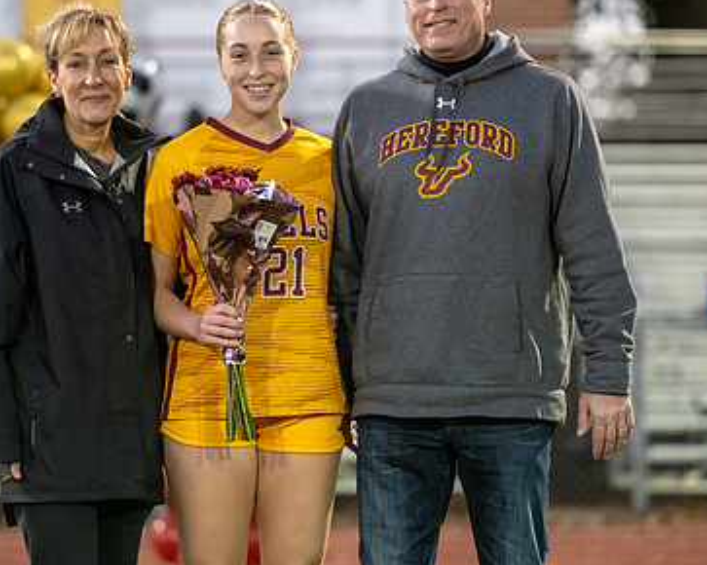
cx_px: 329
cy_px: 245
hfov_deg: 9.9
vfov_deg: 7.9
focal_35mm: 195
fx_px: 4078
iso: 8000
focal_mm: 130
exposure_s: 1/500
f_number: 2.8
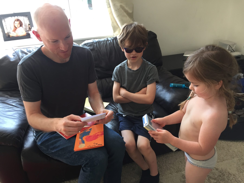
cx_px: 122
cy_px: 92
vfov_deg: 48.2
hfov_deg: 61.7
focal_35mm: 29
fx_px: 204
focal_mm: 4.15
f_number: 2.2
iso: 32
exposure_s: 1/33
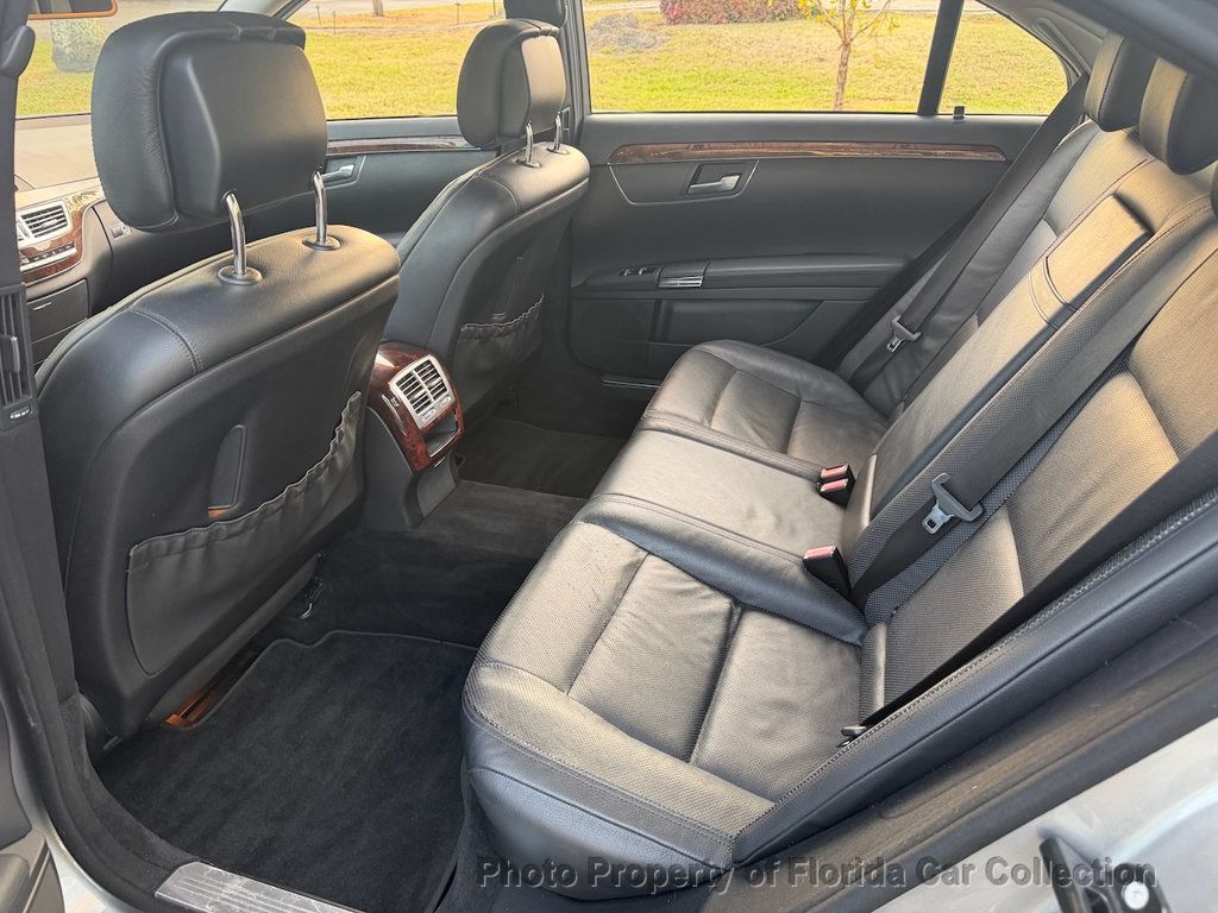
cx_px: 609
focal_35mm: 24
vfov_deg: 56.8
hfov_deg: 71.6
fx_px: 844
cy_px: 456
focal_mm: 6.76
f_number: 1.78
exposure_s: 1/83
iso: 200
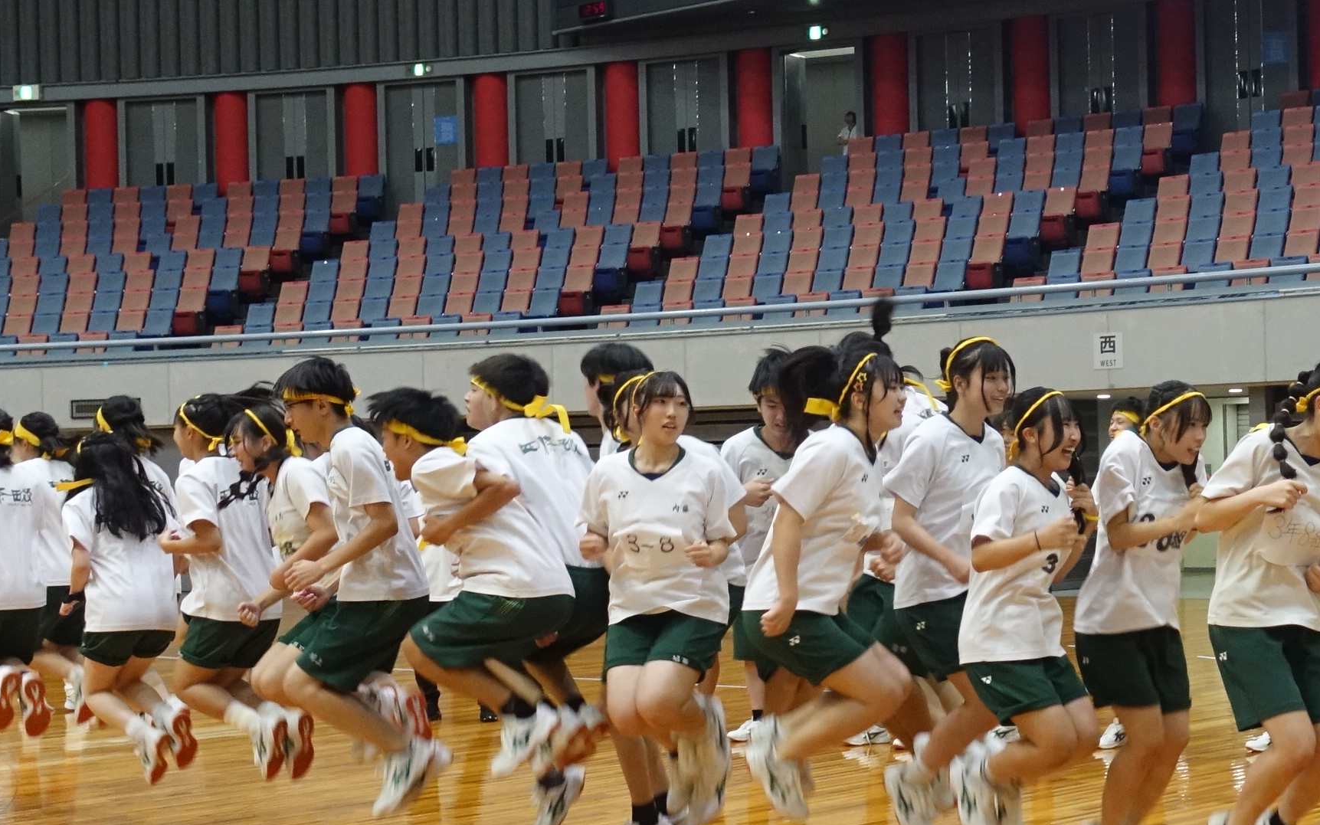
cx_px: 948
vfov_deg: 18.9
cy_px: 465
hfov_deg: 29.4
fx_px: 2482
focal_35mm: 69
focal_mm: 11
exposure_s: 1/125
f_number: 2.5
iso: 1250
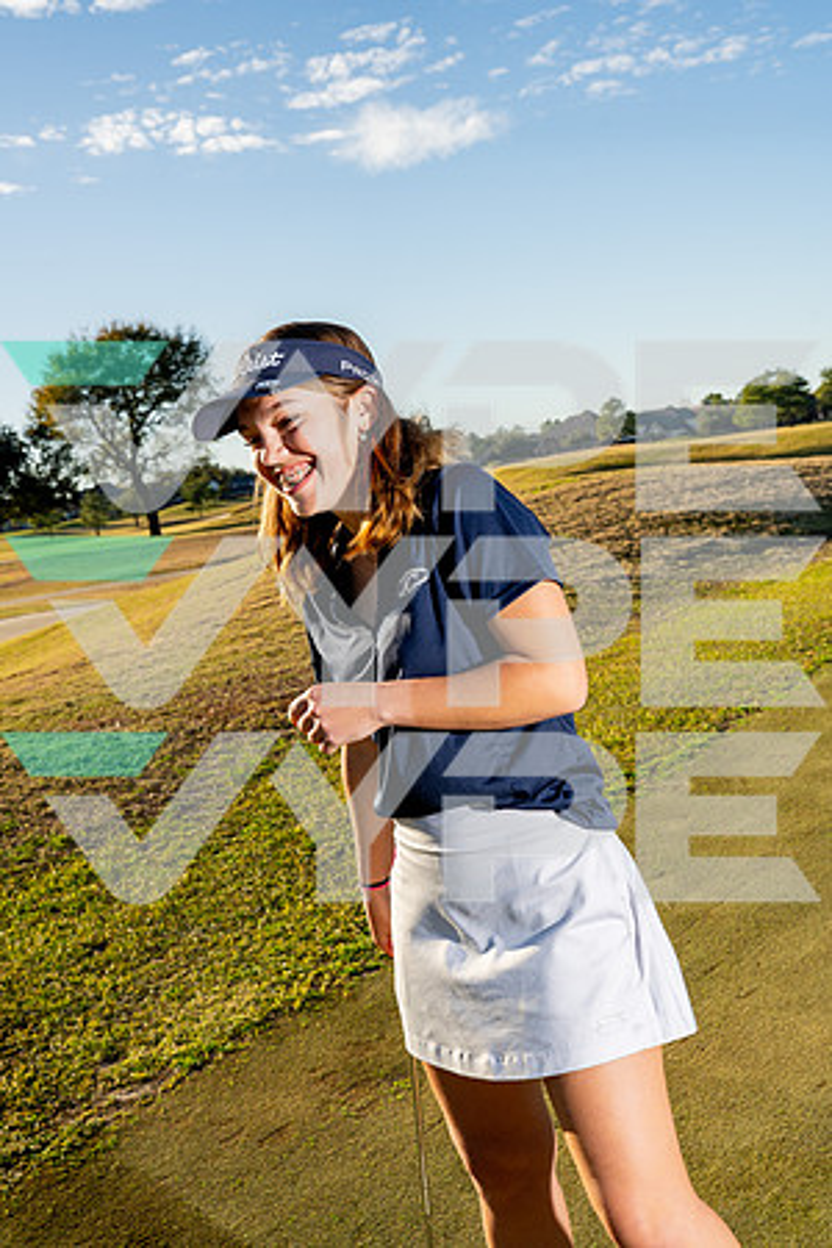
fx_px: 1421
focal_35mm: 41
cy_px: 624
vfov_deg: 47.4
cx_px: 416
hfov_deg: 32.6
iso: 100
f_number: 8
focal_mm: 41
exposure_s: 1/250
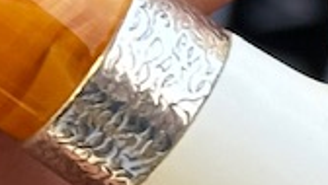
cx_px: 150
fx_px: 3466
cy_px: -47
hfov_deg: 5.4
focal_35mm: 398
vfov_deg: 3.1
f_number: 1.78
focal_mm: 6.86
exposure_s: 1/100
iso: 64
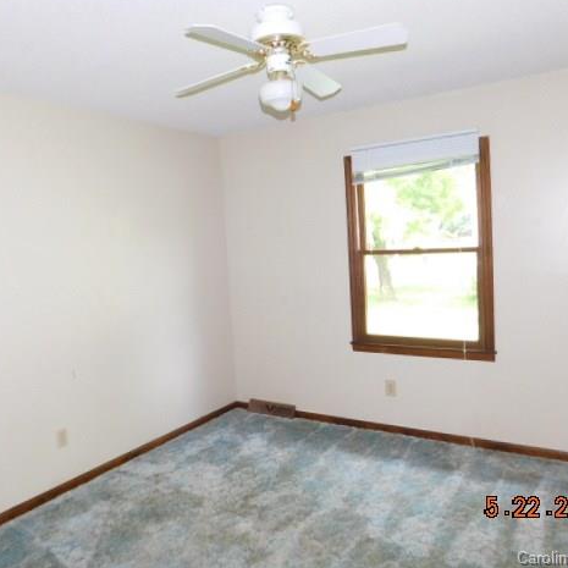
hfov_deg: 57.3
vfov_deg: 57.3
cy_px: 276
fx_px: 520
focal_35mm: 28
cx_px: 266
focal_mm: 4
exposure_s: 1/30
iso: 200
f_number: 3
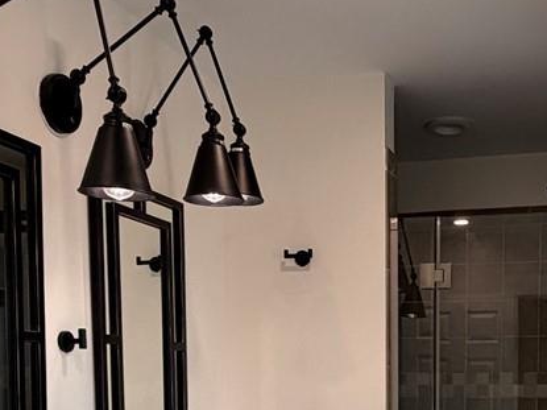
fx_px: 853
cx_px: 411
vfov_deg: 24.9
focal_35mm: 54
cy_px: 465
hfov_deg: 34.8
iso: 160
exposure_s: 1/113
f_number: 2.2
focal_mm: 2.22
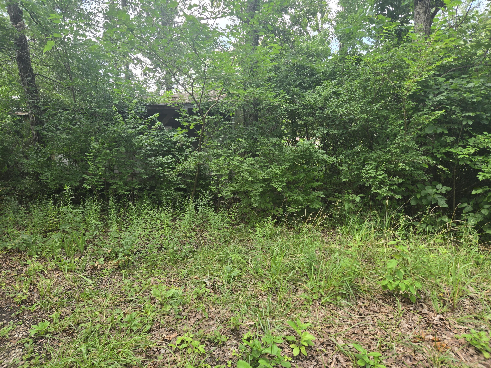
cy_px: 184
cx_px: 246
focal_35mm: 23
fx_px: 326
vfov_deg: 58.9
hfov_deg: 73.9
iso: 32
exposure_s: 1/180
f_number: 1.8
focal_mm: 5.4
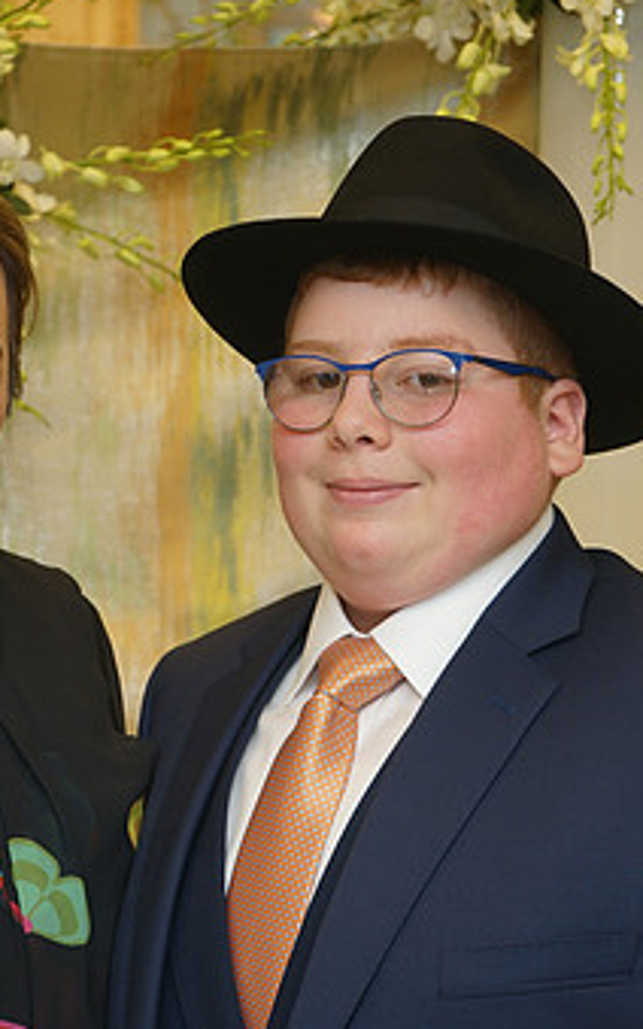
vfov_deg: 18.1
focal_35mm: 115
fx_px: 3223
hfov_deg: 11.4
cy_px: 569
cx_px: 218
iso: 400
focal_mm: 66
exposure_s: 1/100
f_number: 5.6
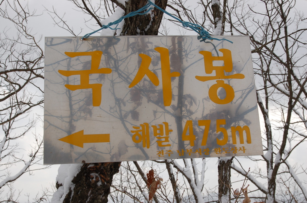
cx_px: 154
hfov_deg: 41.2
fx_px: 409
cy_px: 102
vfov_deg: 28.0
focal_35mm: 48
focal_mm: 32
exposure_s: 1/250
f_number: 10
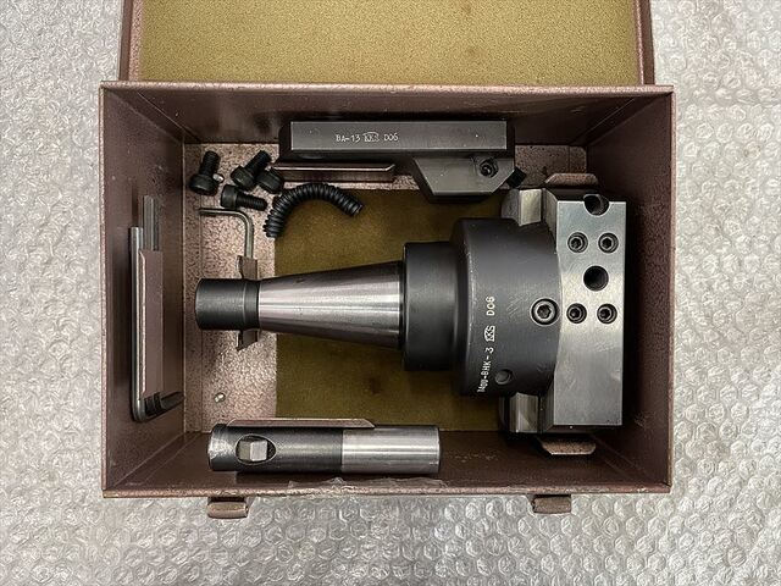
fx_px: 587
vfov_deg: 53.1
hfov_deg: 67.3
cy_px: 293
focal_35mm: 26
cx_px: 390
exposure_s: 1/50
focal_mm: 5.1
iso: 200
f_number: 1.6
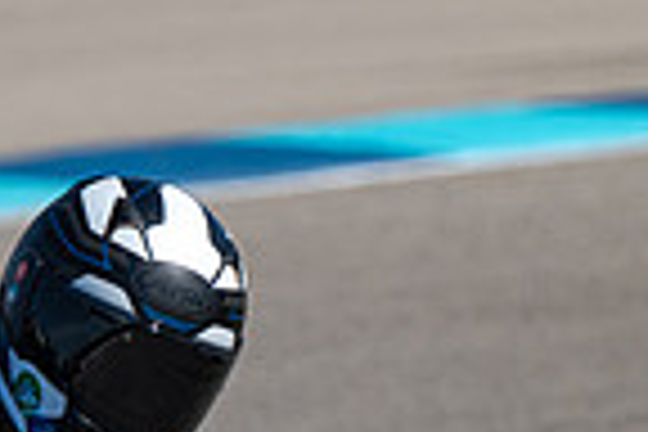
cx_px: -579
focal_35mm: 1707
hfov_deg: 1.2
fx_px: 30724
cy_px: 601
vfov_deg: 0.8
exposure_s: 1/1250
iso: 125
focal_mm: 350
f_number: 6
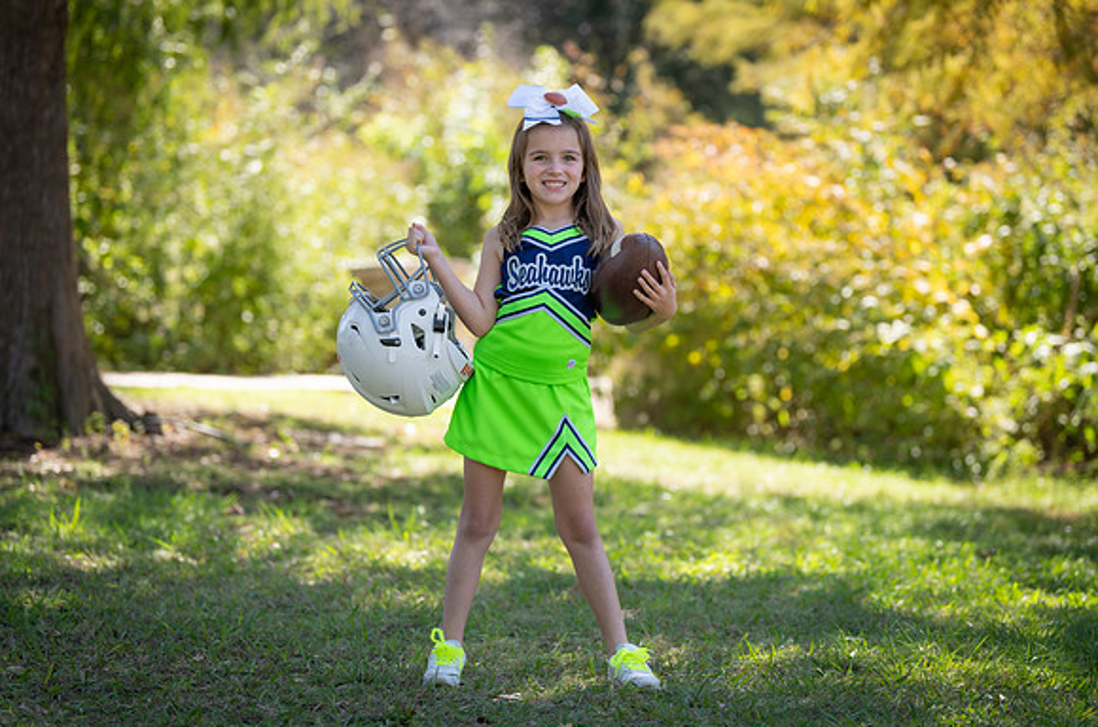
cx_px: 564
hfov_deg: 20.5
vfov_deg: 13.6
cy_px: 352
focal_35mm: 100
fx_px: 3042
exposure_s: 1/400
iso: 100
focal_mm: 95
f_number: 2.8
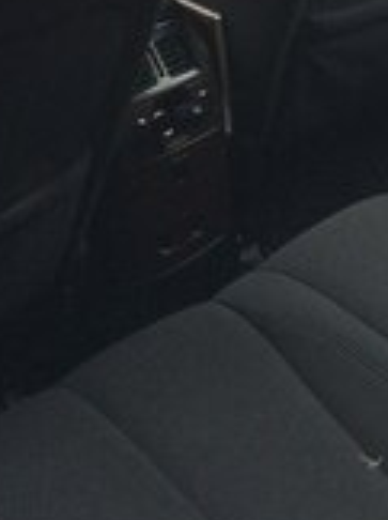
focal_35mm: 89
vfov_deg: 20.0
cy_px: -177
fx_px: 1334
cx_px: 138
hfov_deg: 16.5
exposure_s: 1/100
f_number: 2.2
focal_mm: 4.15
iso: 64
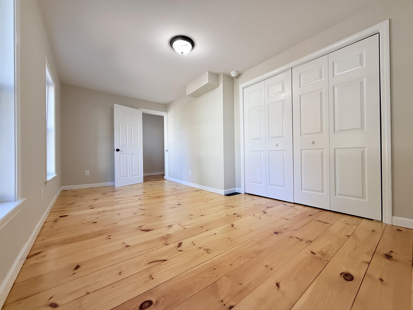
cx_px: 206
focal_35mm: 14
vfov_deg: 85.7
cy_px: 155
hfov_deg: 102.1
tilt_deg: +0.6
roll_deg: +0.7
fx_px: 167
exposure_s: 1/120
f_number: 2.2
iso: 125
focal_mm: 2.22
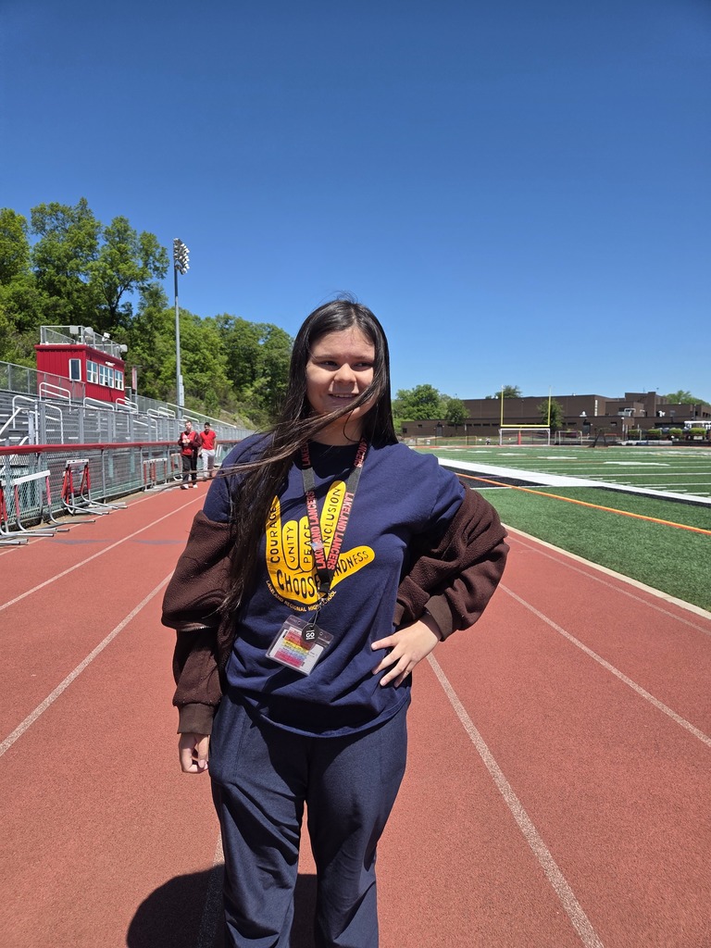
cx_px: 356
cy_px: 474
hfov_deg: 58.9
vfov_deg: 73.9
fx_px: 630
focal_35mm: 23
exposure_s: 1/5129
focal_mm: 5.4
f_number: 1.8
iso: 80
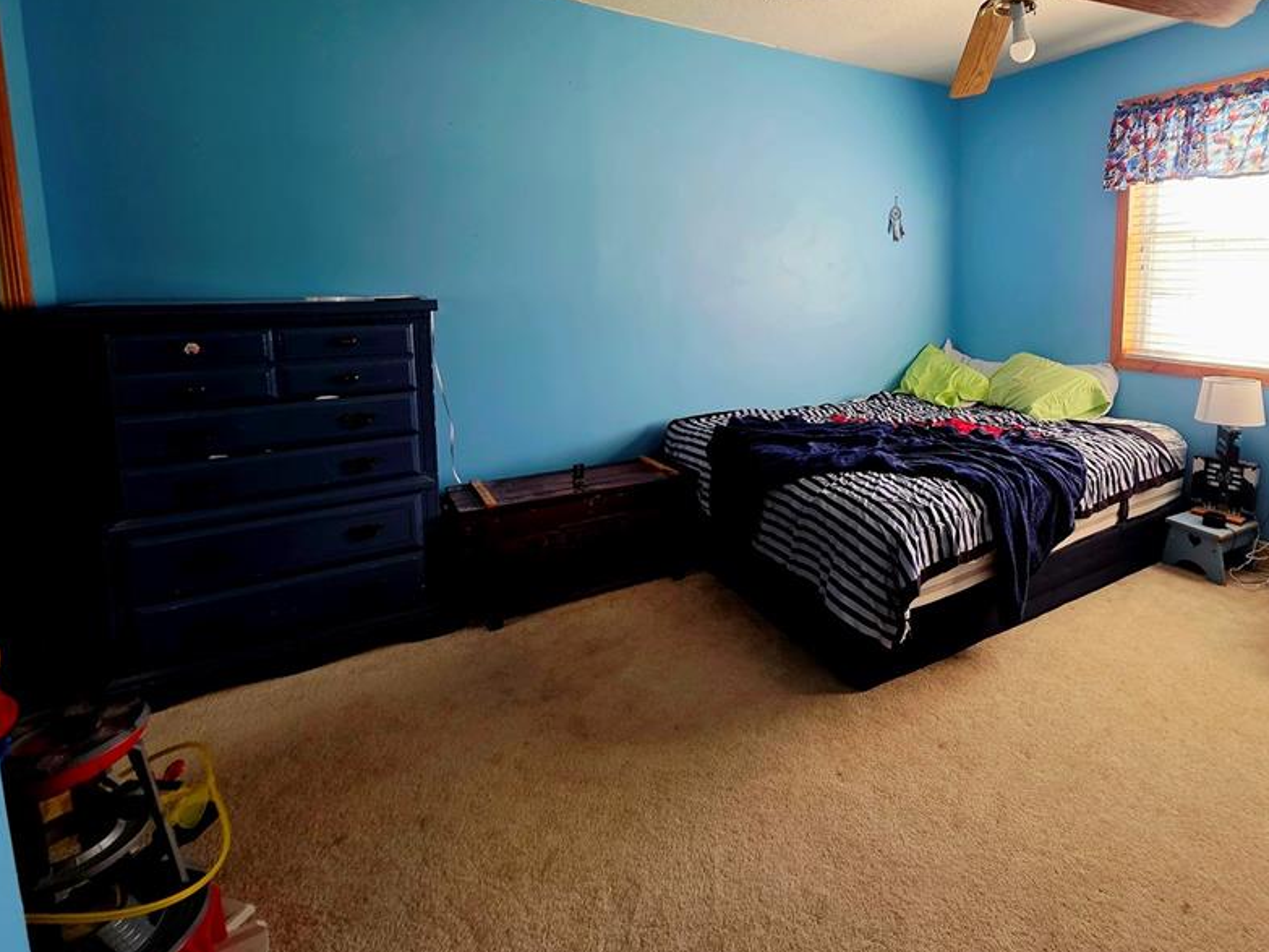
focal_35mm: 17
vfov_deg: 73.4
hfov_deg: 89.3
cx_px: 789
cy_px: 354
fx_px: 623
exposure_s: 1/60.2
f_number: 1.9
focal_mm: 2.2
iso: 200
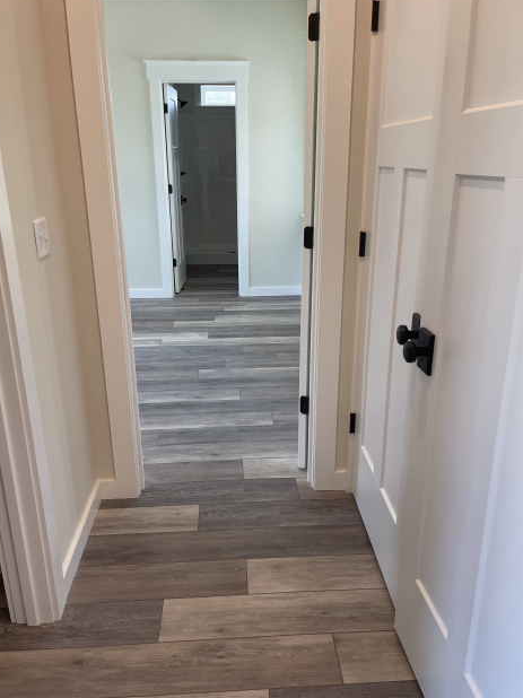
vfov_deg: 65.3
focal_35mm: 27
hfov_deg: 51.3
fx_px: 544
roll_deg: +0.4
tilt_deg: -20.8
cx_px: 264
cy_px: 352
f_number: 1.6
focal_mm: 5.1
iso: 80
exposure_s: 1/120
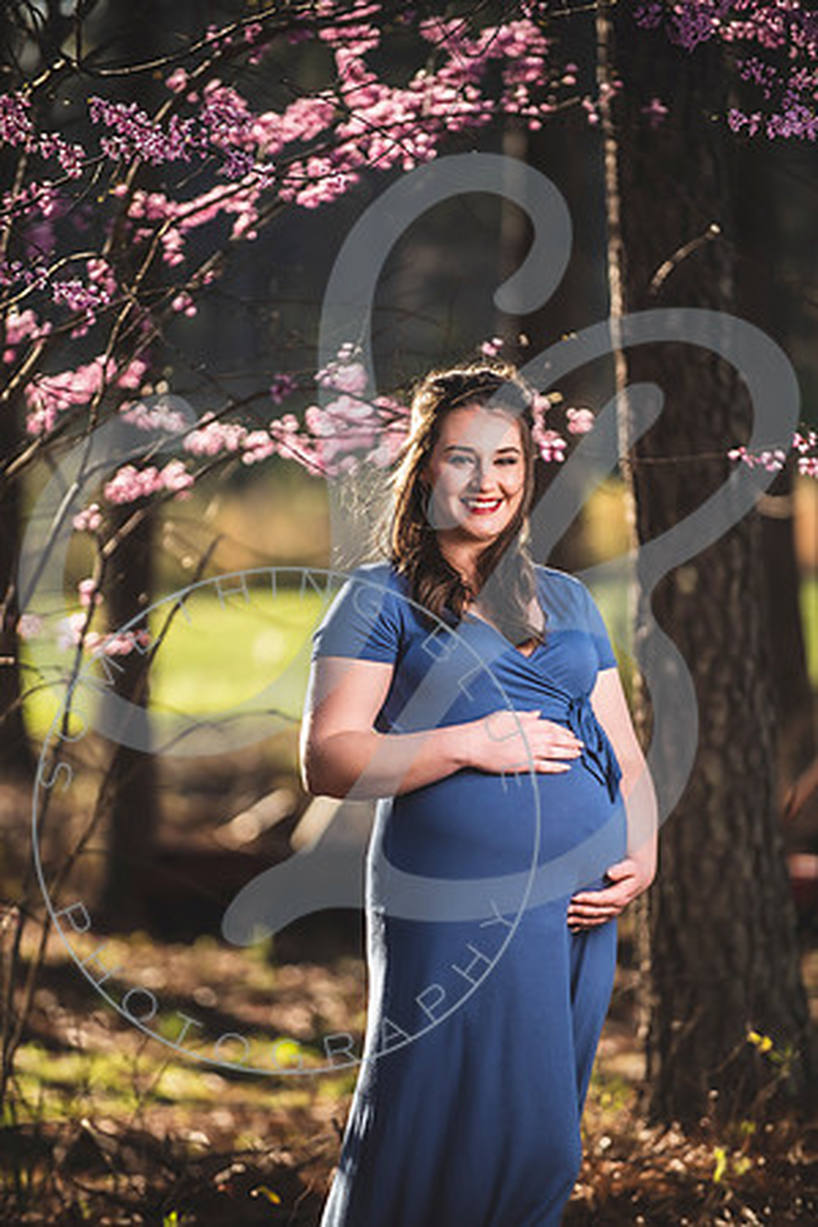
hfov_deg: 7.8
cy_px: 614
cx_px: 409
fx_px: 5964
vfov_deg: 11.7
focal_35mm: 175
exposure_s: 1/640
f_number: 2.8
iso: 100
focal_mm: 175
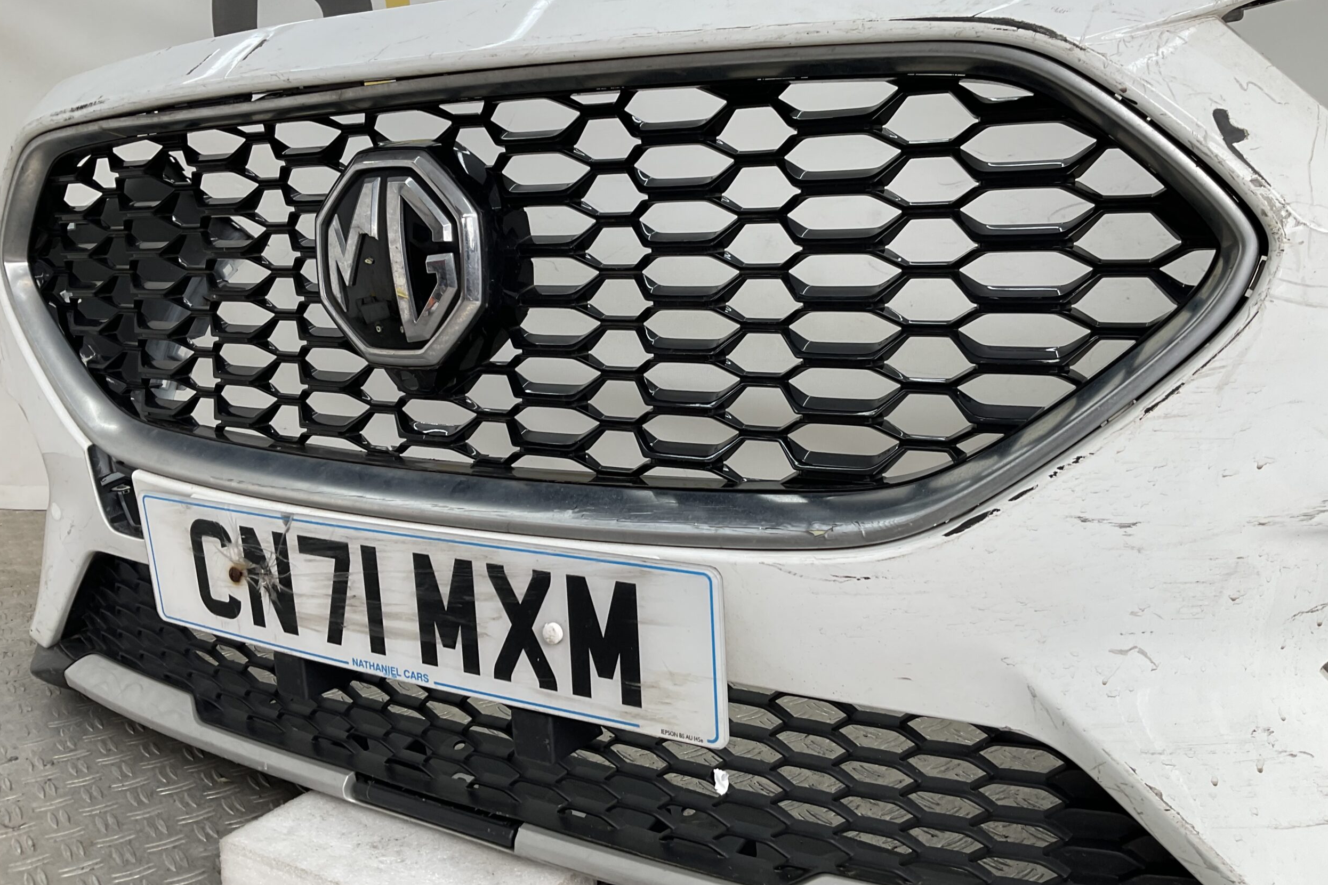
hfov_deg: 60.3
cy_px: 390
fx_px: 1144
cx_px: 659
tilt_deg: -8.8
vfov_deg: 42.3
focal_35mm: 31
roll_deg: +1.0
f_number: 1.8
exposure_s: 1/152
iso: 16
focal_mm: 3
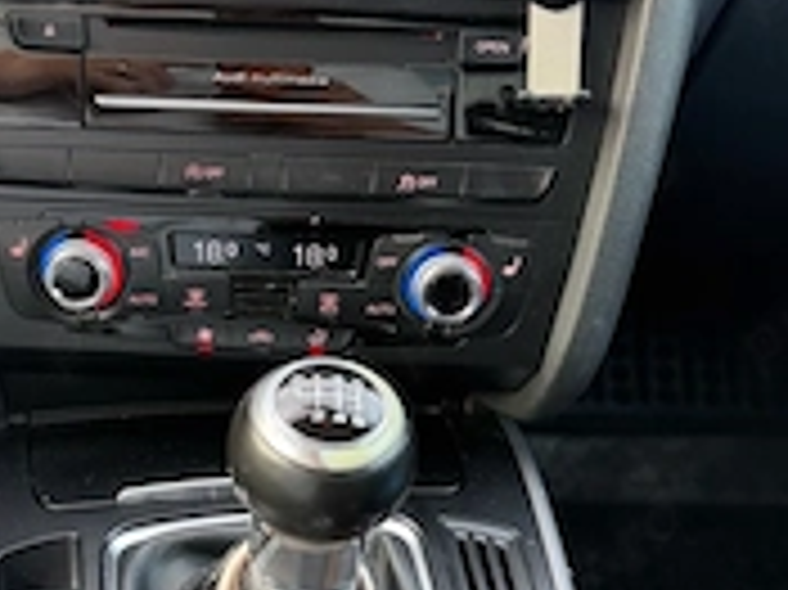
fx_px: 1251
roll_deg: -3.0
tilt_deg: -28.3
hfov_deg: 34.7
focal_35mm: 55
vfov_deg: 26.5
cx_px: 275
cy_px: 311
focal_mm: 6.76
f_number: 1.78
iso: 200
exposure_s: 1/60
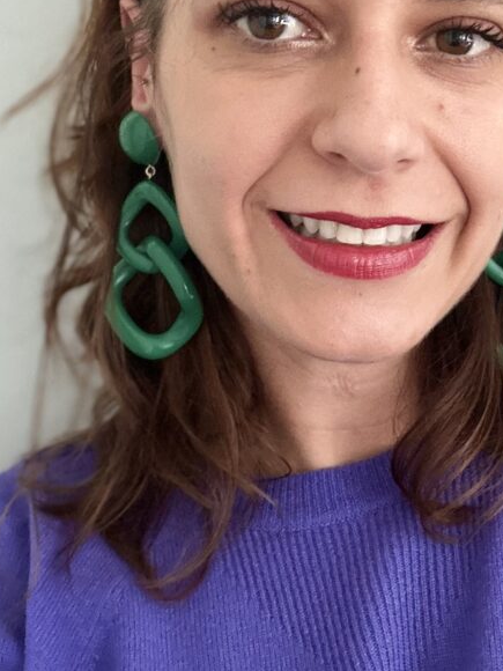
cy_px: 229
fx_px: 1027
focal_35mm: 53
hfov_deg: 27.2
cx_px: 370
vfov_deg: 35.8
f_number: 1.9
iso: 320
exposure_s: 1/25
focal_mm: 2.69
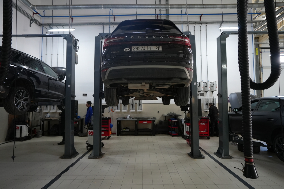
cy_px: 94
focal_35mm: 22
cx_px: 142
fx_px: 174
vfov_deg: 57.3
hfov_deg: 78.6
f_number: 2.8
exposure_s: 1/125
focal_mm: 22
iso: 2500
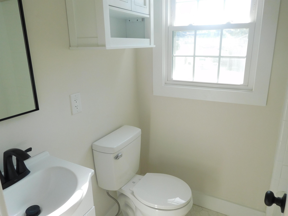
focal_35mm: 25
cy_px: 108
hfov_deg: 69.4
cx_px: 144
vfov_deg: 54.9
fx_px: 208
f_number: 3.4
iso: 125
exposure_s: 1/100
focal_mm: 4.5
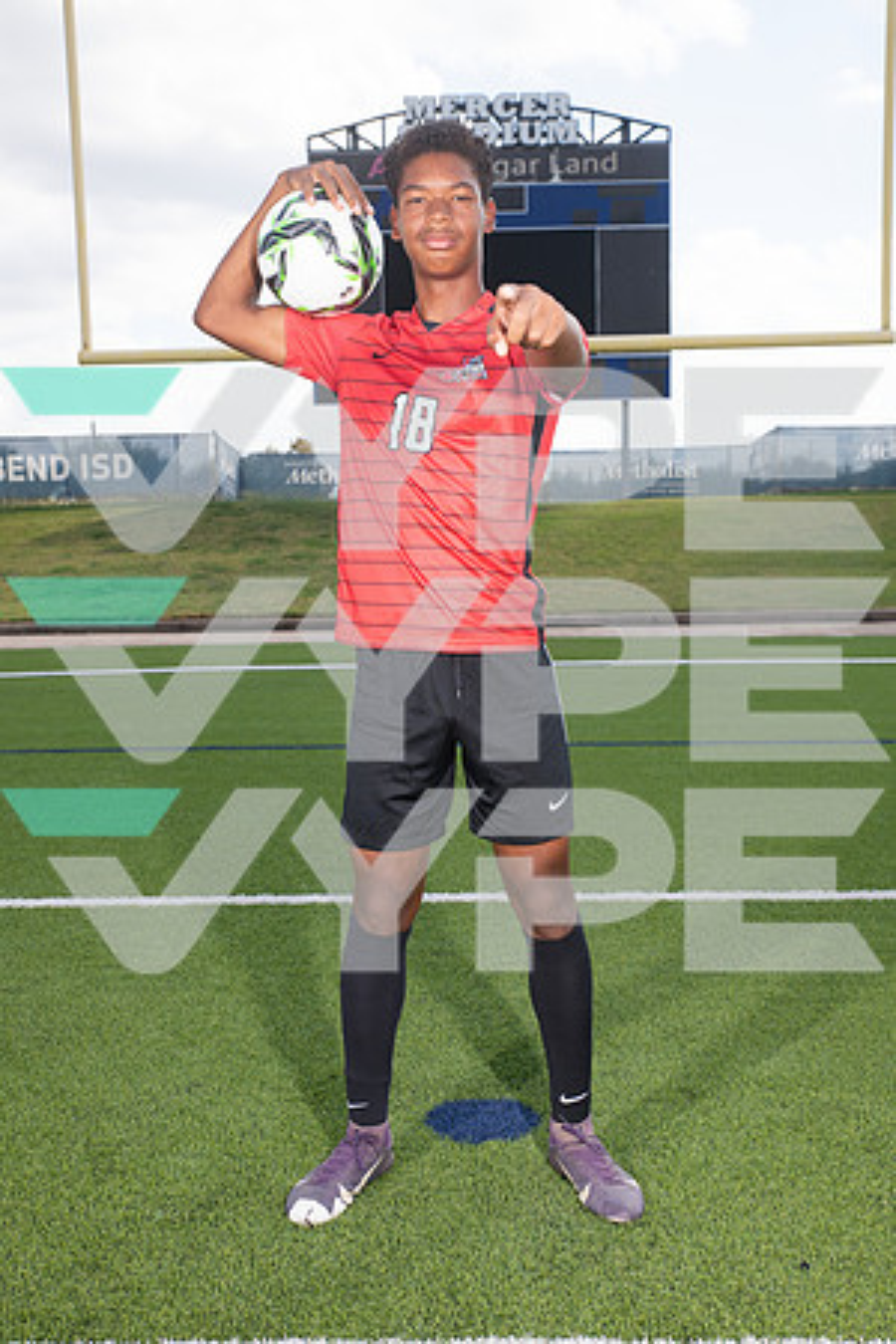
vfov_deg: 48.5
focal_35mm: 40
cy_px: 672
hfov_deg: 33.4
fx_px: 1493
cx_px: 448
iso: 125
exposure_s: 1/320
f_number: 7.1
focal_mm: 40
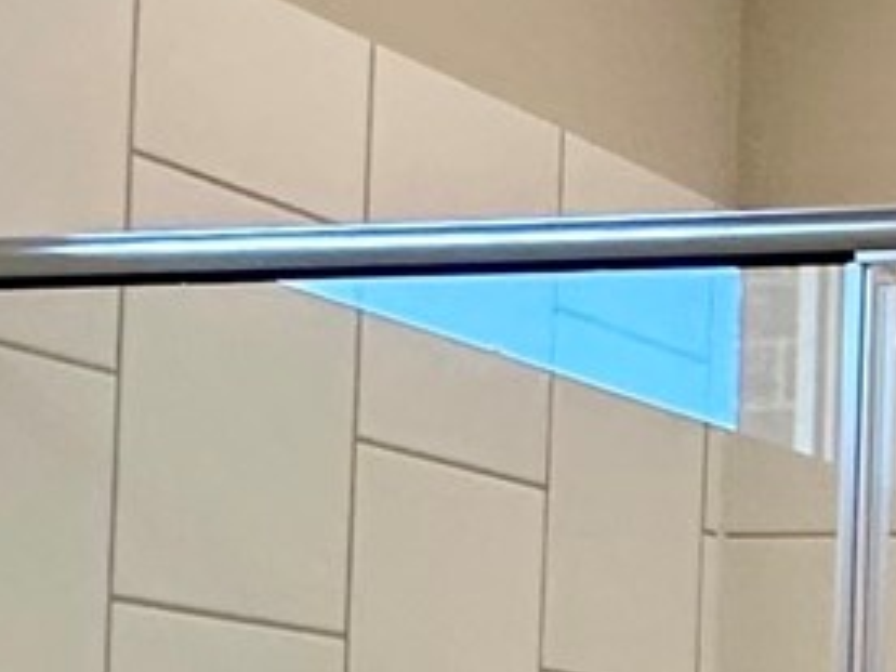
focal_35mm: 104
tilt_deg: +1.9
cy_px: 906
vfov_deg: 13.6
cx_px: 1779
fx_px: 2692
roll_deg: -2.4
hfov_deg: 15.3
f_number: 2.2
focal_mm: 2.22
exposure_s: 1/120
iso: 200
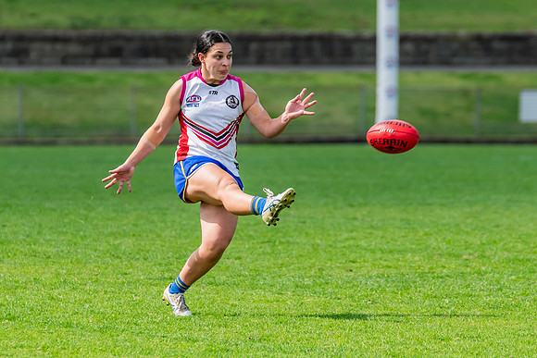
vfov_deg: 2.8
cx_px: 230
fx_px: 7259
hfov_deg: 4.2
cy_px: 176
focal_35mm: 487
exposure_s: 1/1600
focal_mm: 310
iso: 800
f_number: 6.3
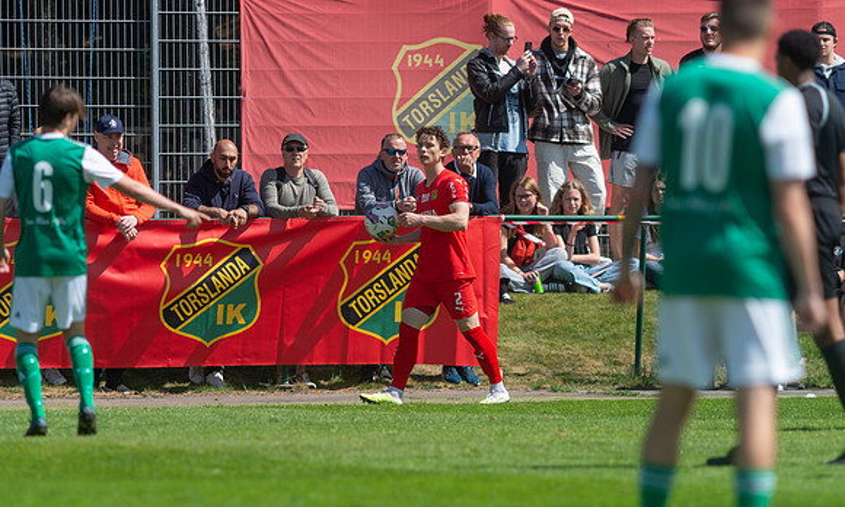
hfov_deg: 4.1
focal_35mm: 522
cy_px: 333
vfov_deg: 2.4
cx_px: 450
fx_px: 11880
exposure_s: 1/1250
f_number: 4
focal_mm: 420
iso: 160
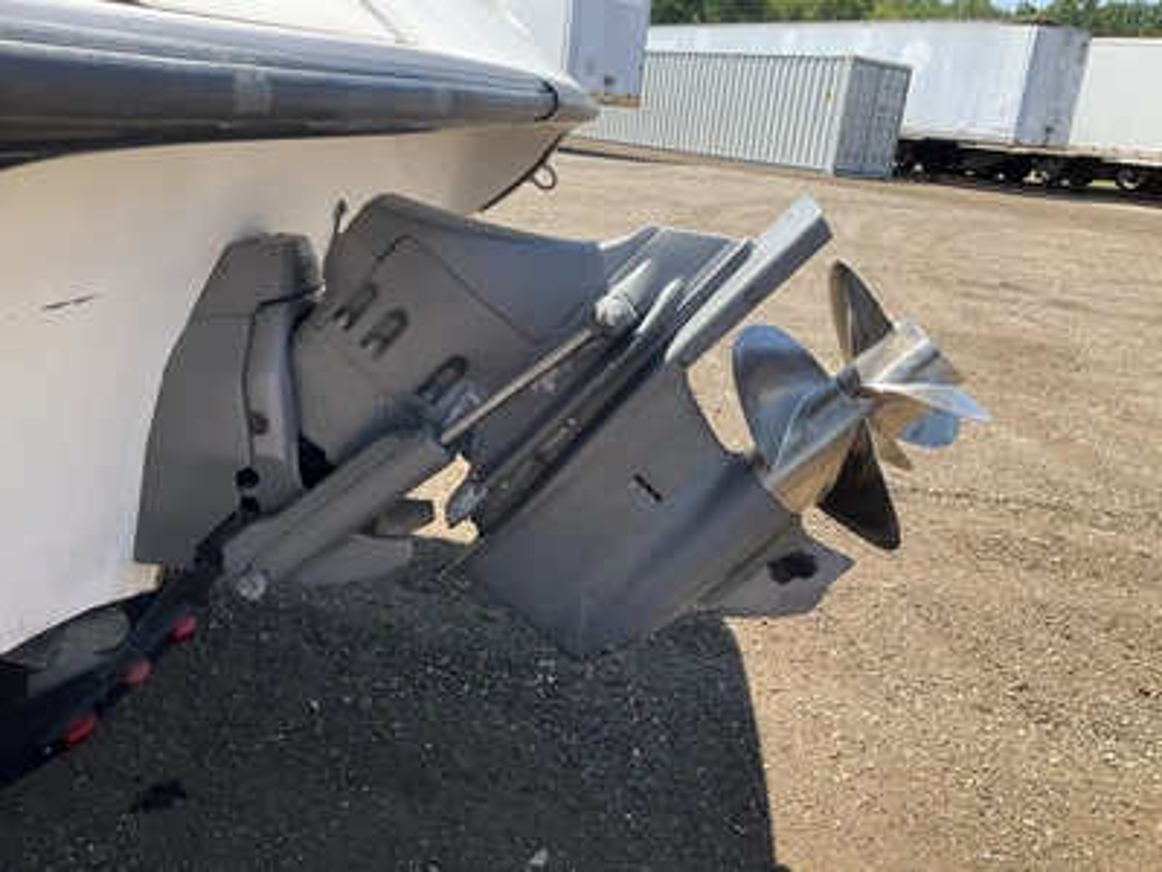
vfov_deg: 48.2
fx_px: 973
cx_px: 581
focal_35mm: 29
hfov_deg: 61.7
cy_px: 436
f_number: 1.8
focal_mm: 3
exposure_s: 1/749
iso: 25
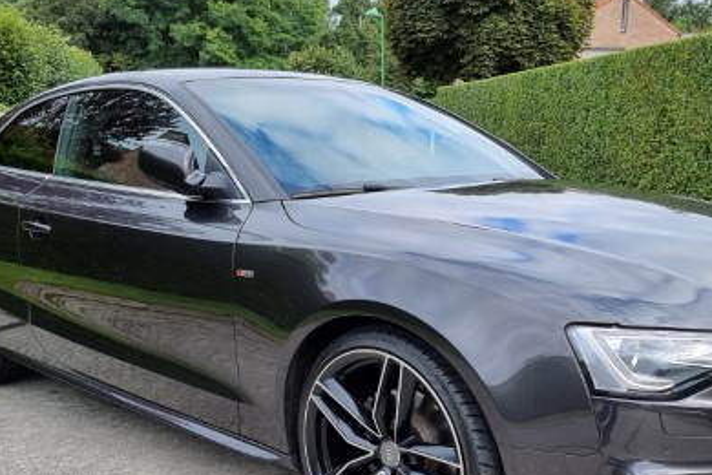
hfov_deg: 47.3
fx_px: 811
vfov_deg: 31.7
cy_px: 384
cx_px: 391
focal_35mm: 41
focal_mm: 6.7
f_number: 1.8
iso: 50
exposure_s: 1/146
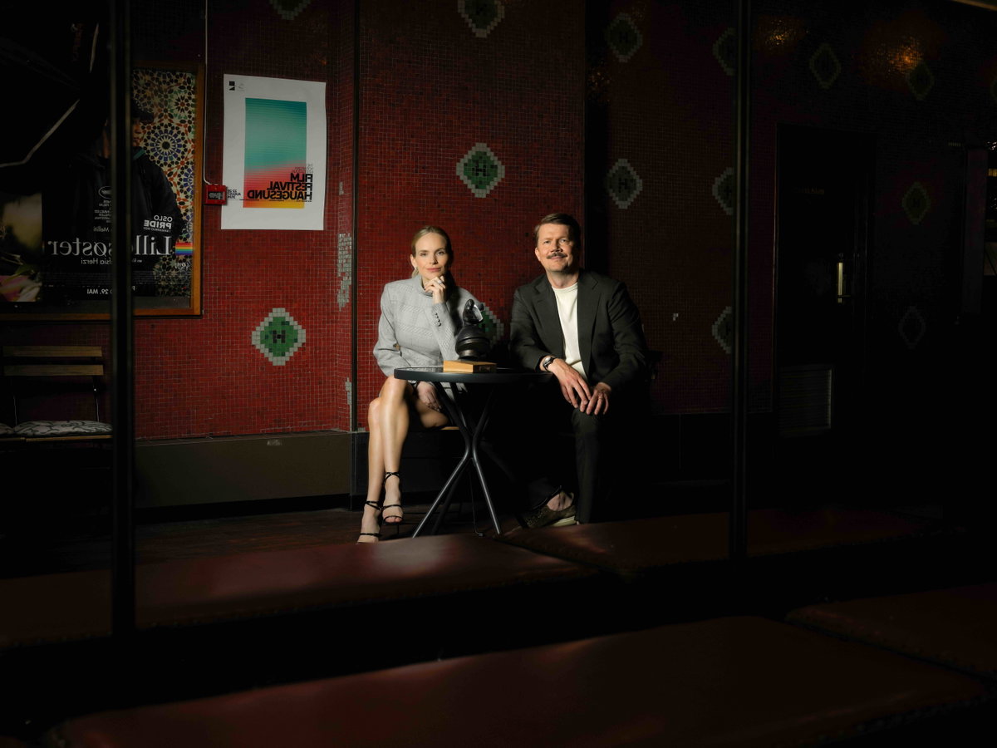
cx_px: 498
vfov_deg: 33.6
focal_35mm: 43
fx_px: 1238
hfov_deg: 43.9
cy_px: 374
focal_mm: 55
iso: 400
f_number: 5.6
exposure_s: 1/90
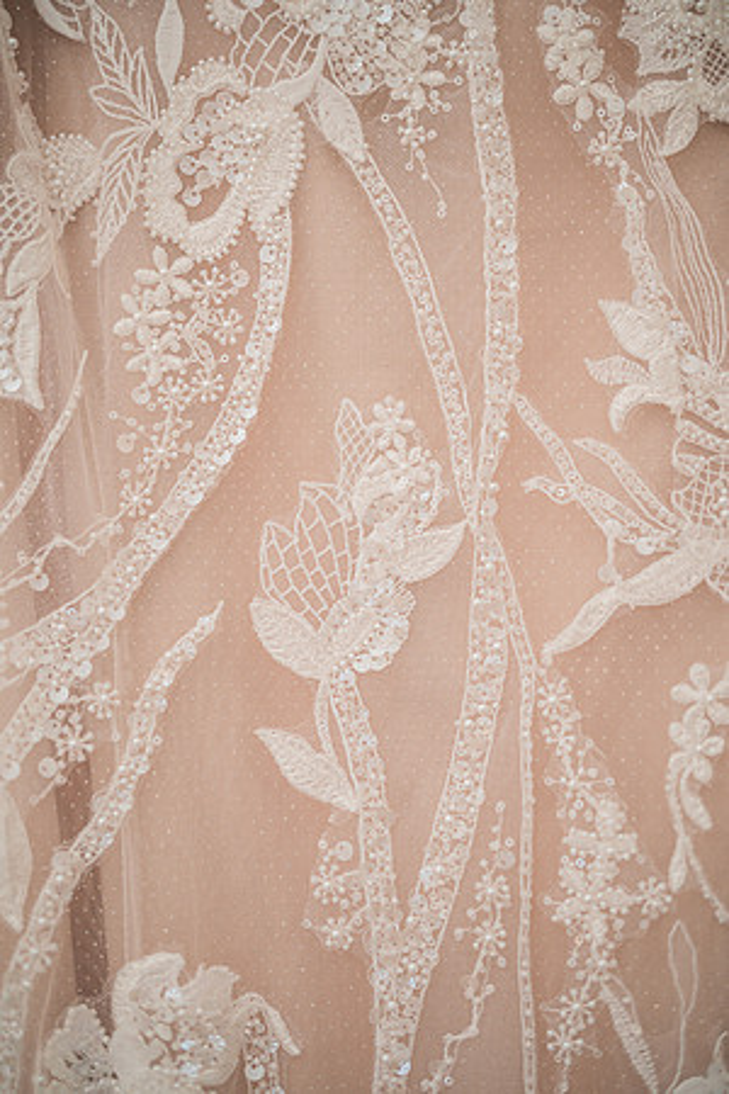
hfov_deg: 27.0
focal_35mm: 50
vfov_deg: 39.6
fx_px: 1519
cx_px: 364
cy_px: 547
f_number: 1.4
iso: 400
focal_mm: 50
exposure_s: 1/200
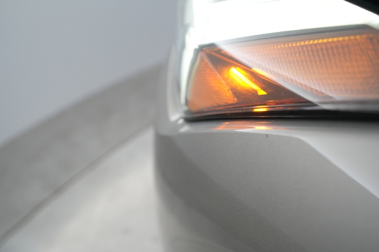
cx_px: 190
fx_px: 295
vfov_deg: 46.4
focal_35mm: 28
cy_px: 126
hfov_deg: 65.5
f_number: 4.5
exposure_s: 1/100
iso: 2500
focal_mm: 28
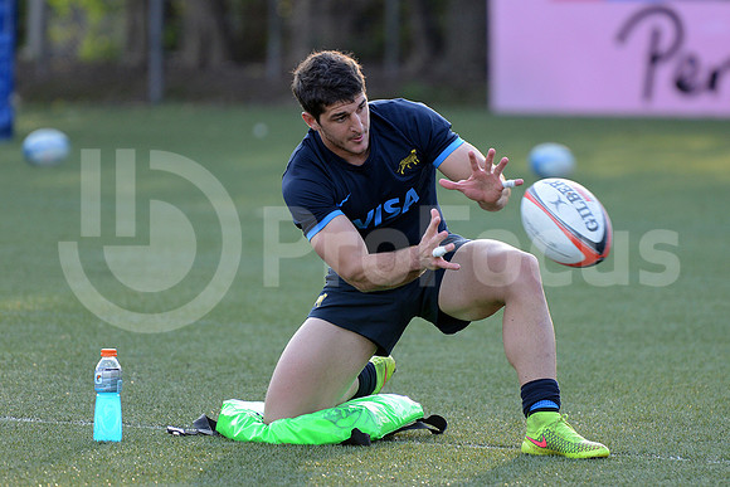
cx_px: 365
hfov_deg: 7.6
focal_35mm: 270
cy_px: 244
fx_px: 5476
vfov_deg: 5.1
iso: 1000
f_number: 4
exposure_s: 1/640
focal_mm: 270
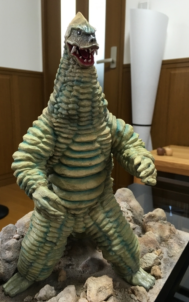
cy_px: 152
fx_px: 255
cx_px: 84
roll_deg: +0.5
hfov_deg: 40.6
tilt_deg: -9.9
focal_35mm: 31
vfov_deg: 61.2
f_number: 2.2
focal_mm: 4.15
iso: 40
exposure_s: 1/15
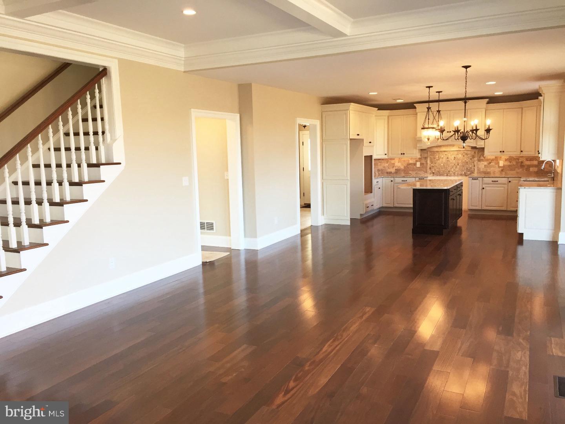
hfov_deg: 61.7
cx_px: 282
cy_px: 212
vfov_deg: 48.2
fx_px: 473
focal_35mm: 29
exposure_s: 1/30
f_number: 2.2
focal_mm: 4.15
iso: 32
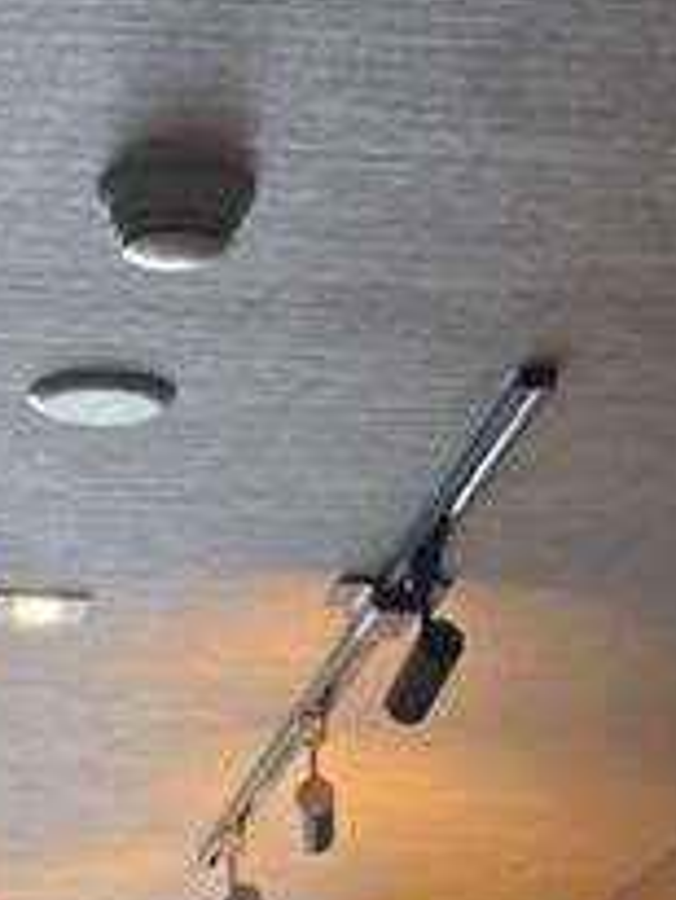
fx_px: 3954
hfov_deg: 9.7
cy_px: 1699
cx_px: 88
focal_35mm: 152
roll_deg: -0.4
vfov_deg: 11.8
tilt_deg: -0.5
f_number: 1.6
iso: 64
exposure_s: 1/120
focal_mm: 4.2
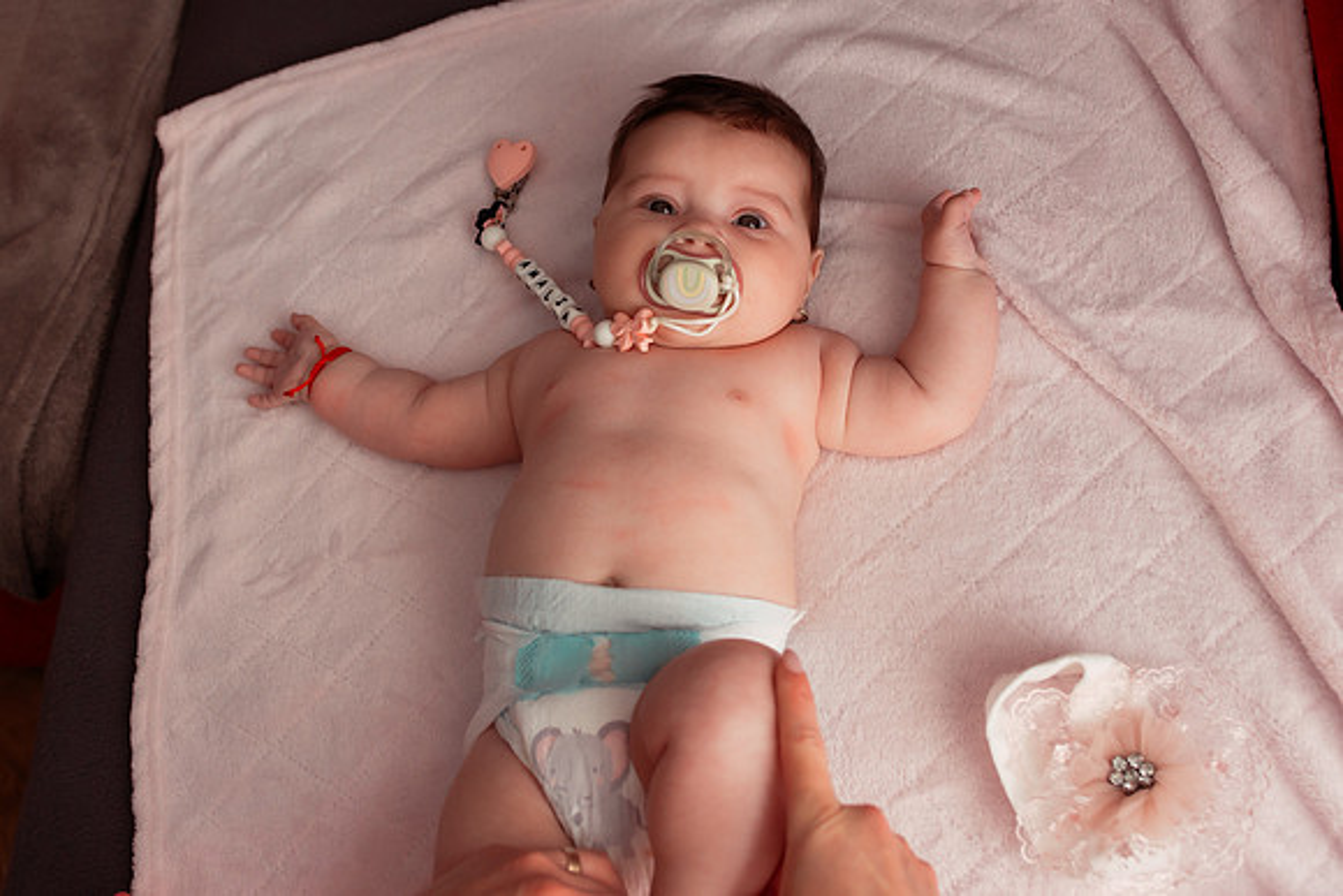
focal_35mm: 47
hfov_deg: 42.2
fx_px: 1741
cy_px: 335
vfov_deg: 28.8
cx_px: 659
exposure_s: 1/250
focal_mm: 35
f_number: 4
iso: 800
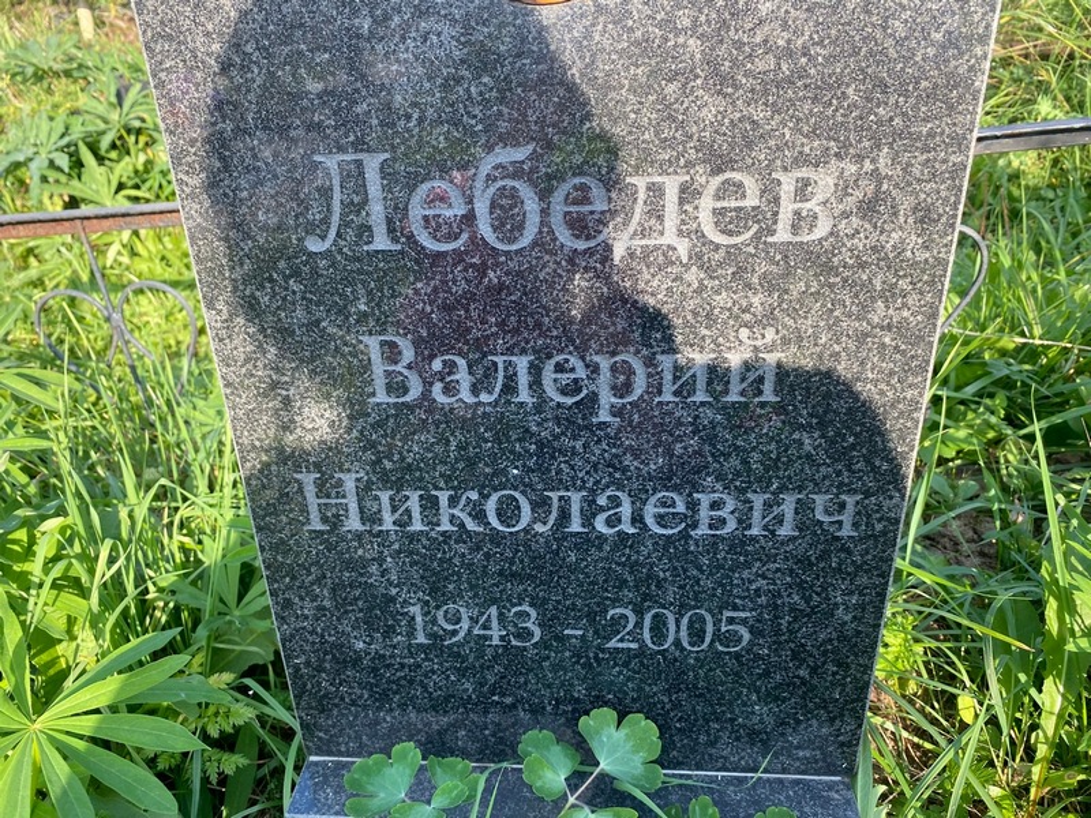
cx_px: 546
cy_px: 409
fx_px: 819
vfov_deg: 53.1
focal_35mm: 26
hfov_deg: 67.3
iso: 32
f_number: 1.8
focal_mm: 4.25
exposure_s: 1/350
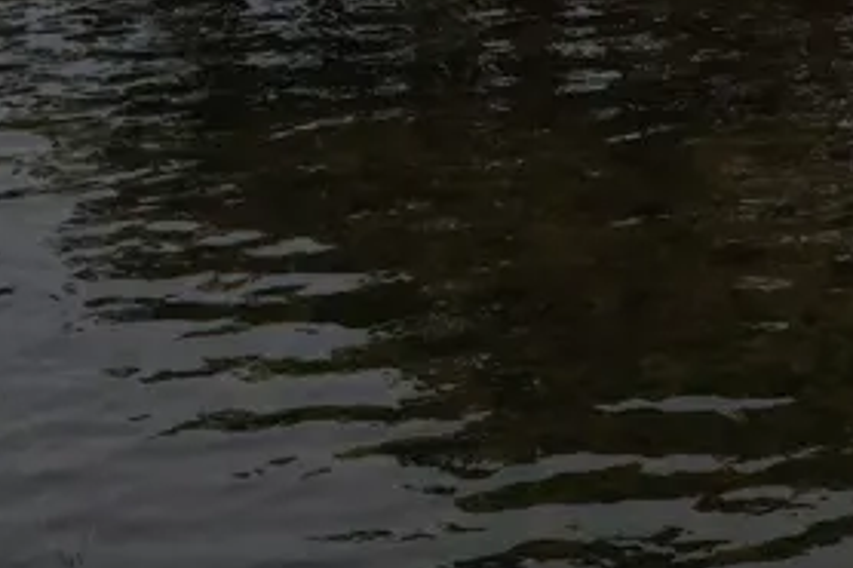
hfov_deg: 18.1
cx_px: 1424
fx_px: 2250
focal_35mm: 95
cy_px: 982
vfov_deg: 13.1
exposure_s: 1/50
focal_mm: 8.38
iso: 110
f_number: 2.8
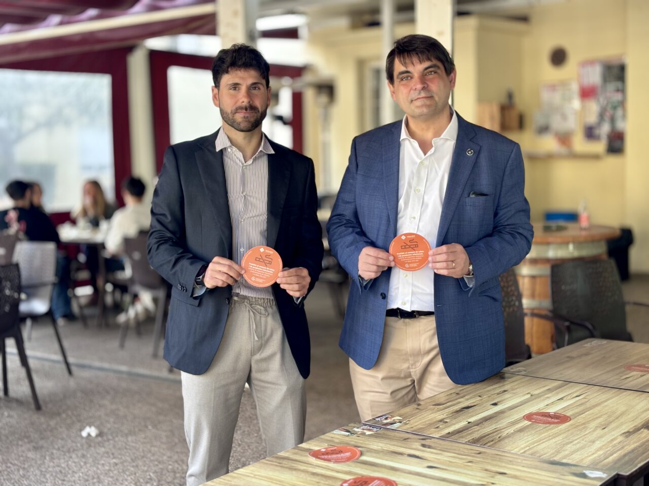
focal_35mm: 52
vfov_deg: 28.0
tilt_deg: -4.8
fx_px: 975
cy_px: 243
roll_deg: +1.3
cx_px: 324
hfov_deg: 36.8
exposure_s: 1/98
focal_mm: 5.96
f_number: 1.6
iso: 50
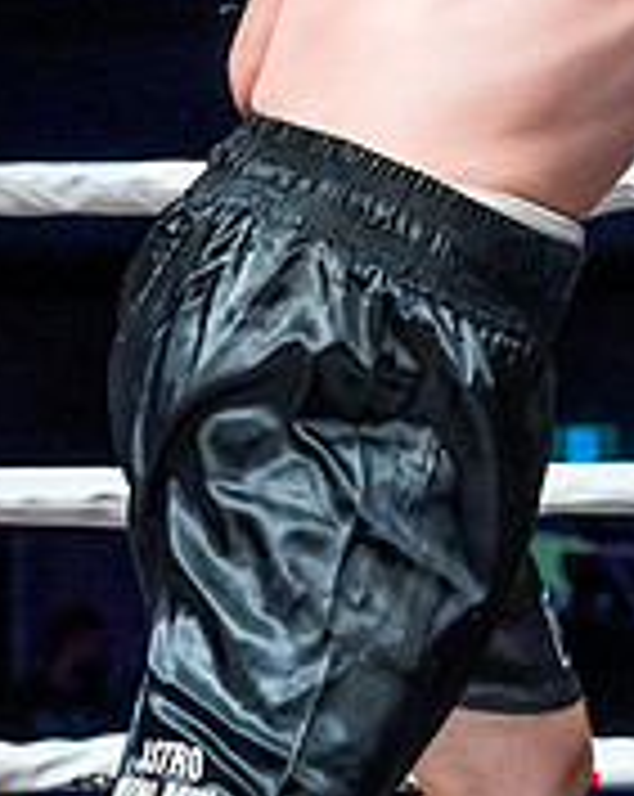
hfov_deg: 5.9
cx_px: 1051
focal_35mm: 260
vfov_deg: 7.4
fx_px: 6114
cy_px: -209
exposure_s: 1/1000
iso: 4000
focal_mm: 70
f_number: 4
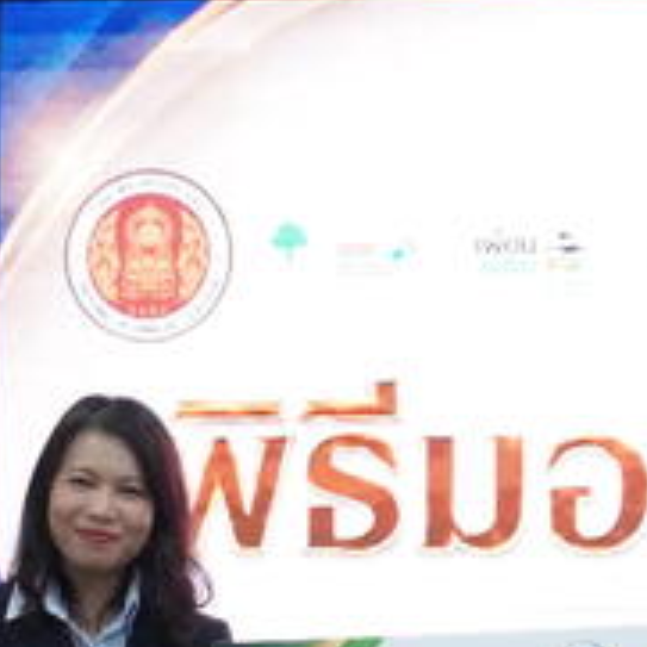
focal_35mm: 189
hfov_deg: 9.0
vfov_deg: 9.2
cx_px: 937
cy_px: 549
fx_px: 3997
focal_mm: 42
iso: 12800
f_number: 5.6
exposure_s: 1/400
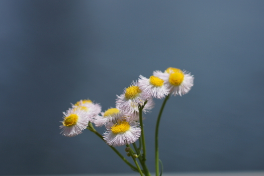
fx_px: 829
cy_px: 84
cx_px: 159
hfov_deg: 18.1
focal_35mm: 113
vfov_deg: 12.1
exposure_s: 1/3200
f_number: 2.8
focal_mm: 50
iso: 100
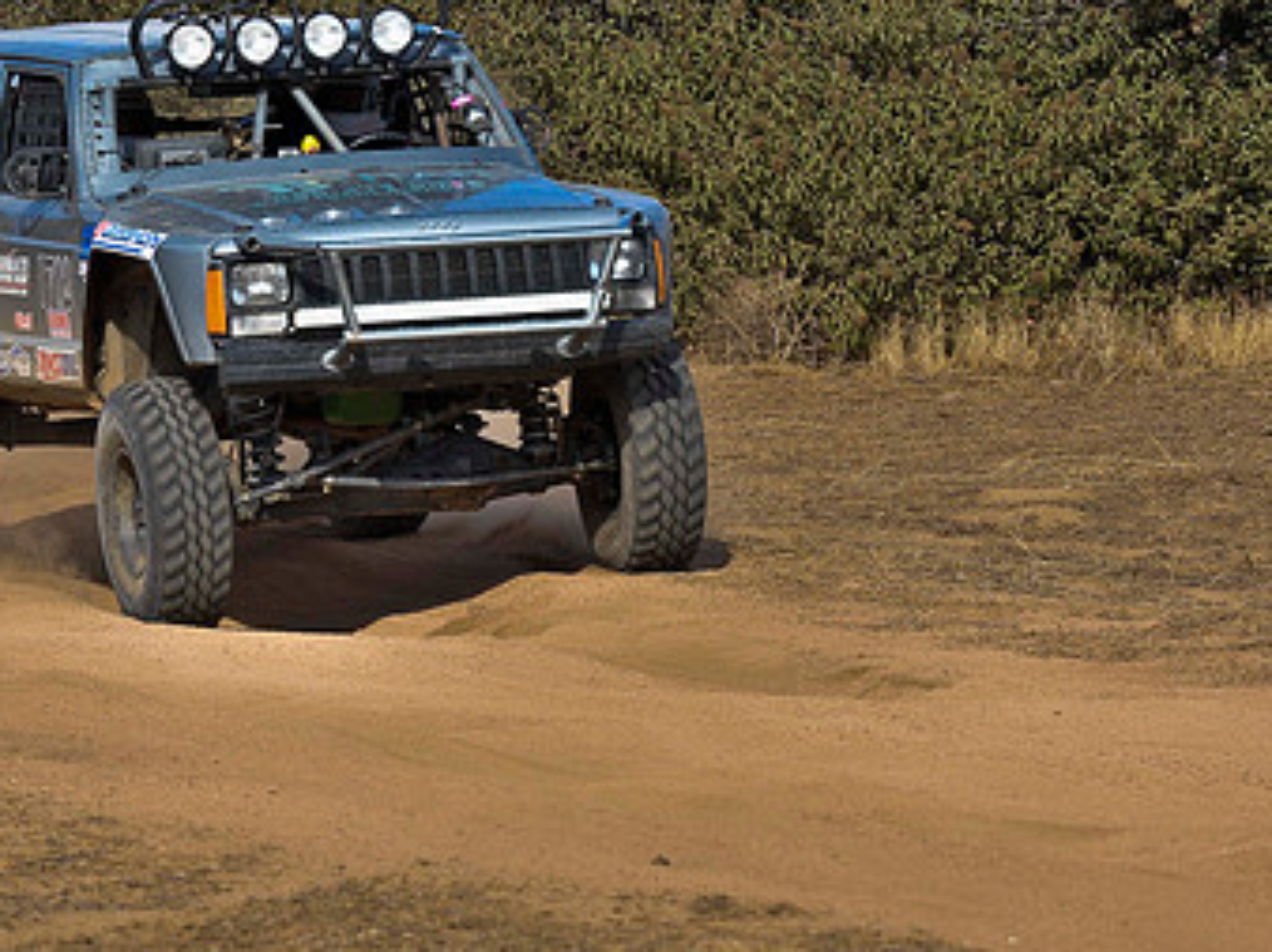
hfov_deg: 6.0
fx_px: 12118
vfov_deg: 4.5
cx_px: 263
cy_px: 395
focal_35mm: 330
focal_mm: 200
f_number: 10
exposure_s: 1/500
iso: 640
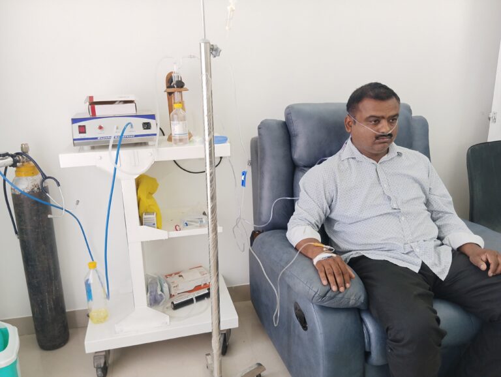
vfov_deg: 49.8
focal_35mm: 28
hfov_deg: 63.4
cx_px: 250
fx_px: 406
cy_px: 188
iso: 237
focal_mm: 4.22
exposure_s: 1/33.3
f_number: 1.8
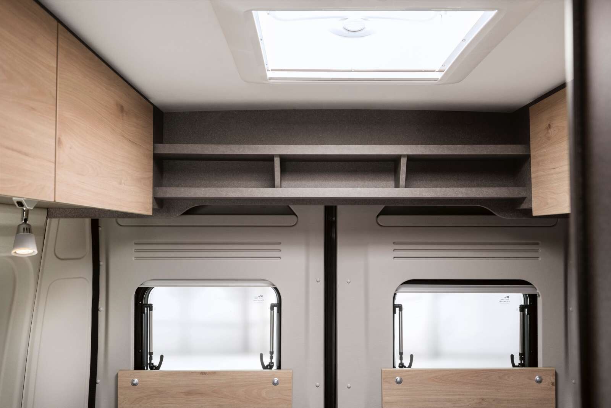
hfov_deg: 55.8
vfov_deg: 38.9
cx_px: 306
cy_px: 204
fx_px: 577
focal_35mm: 34
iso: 320
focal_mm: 34
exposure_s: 1/200
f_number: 8
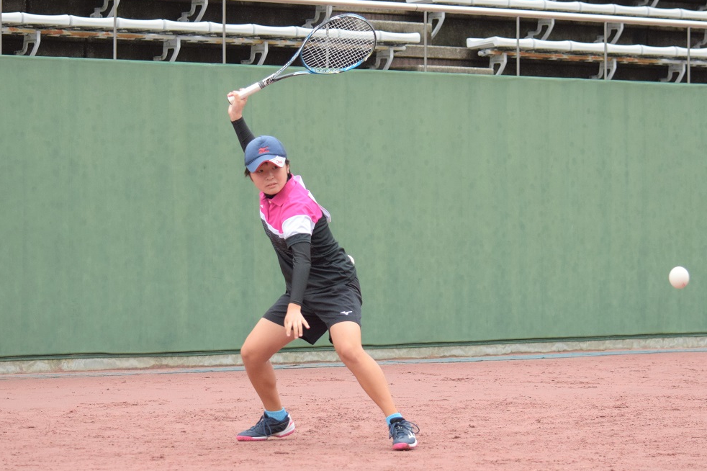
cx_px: 353
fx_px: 2159
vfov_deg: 12.4
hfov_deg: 18.6
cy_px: 232
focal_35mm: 110
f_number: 4.5
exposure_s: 1/1600
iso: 1250
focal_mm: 72
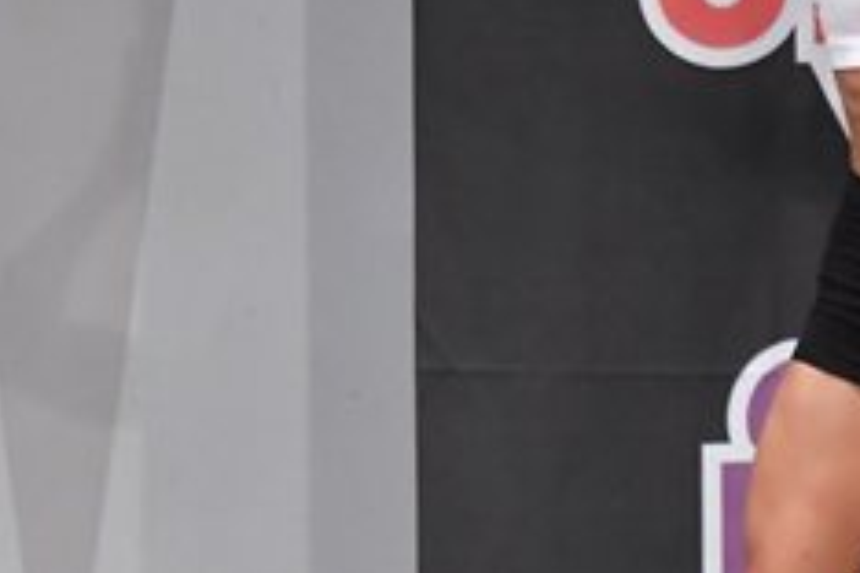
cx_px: 1182
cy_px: 338
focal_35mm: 794
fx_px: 18966
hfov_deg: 2.6
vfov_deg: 1.7
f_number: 5.6
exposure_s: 1/400
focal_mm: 160
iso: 5000
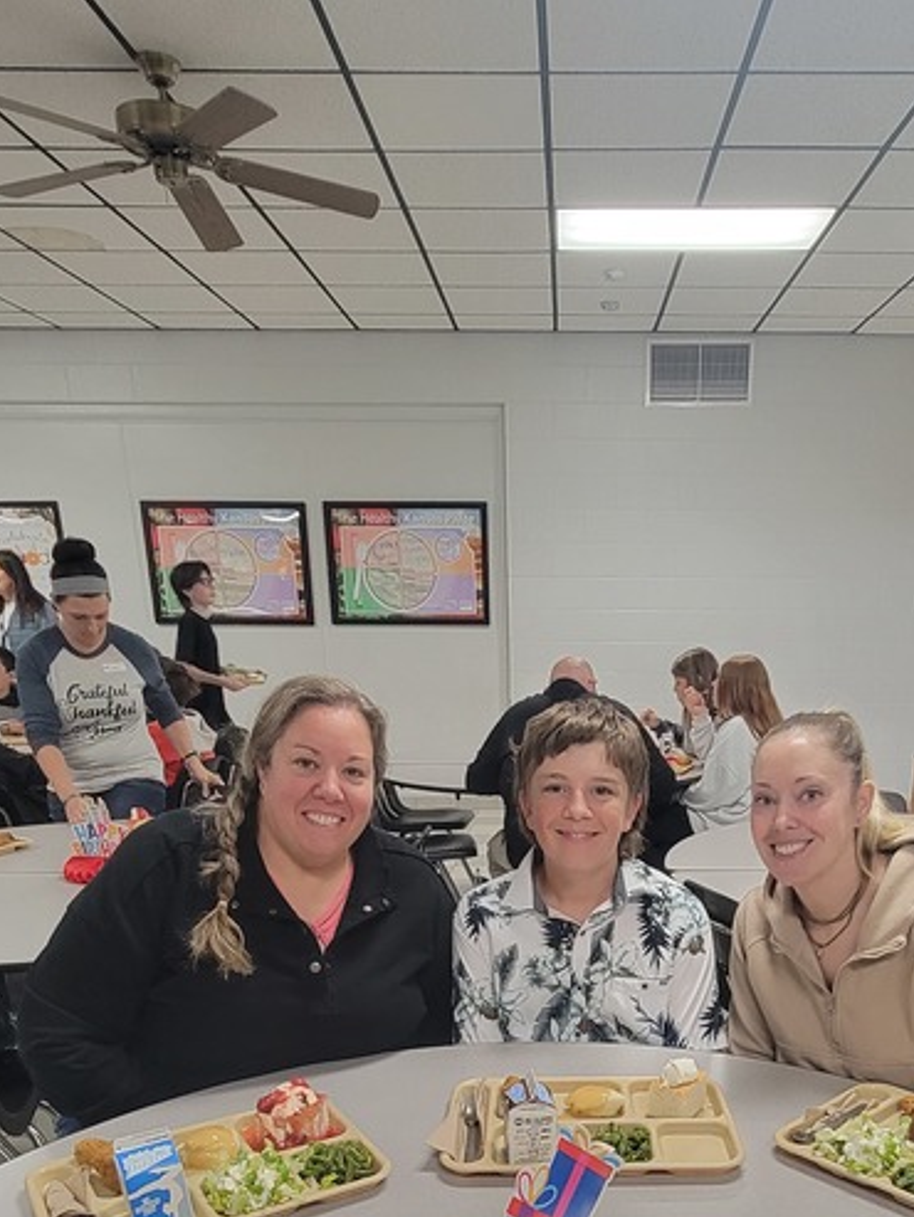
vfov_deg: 58.7
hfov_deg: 50.8
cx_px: 578
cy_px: 1022
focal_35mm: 27
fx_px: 950
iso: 200
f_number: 2.2
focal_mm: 2.2
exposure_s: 1/60
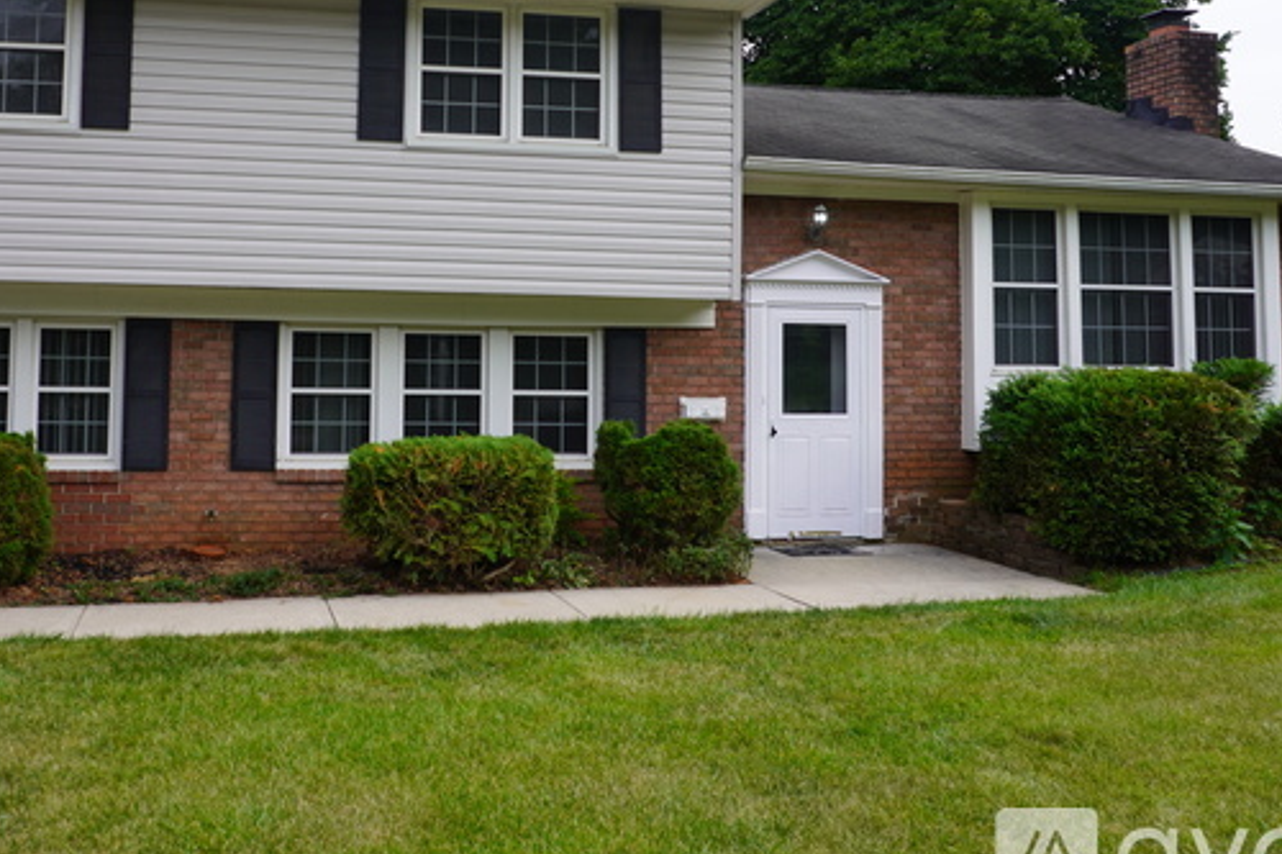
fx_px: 1282
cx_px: 449
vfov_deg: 36.4
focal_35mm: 36
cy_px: 269
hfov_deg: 52.3
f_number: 6.3
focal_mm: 16
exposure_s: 1/100
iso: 100
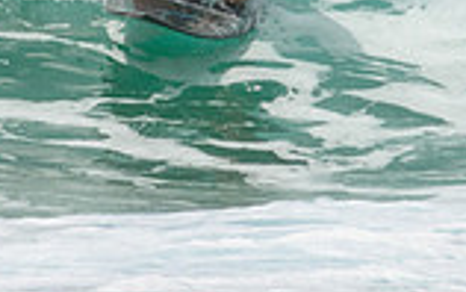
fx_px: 38114
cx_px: 150
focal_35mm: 2999
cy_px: -161
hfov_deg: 0.7
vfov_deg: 0.4
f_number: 11
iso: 400
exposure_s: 1/2000
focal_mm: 800
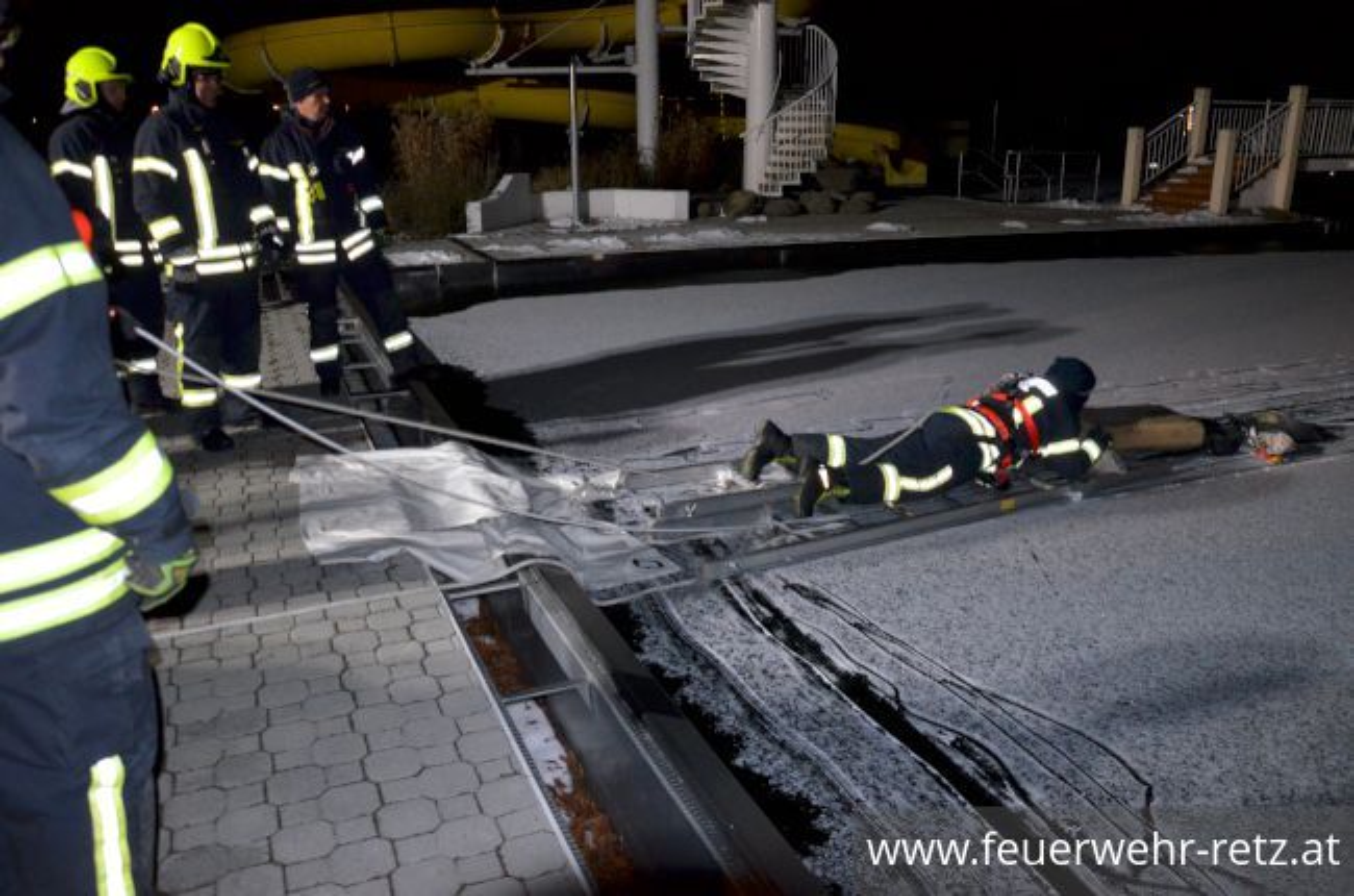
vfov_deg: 47.7
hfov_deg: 67.5
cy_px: 448
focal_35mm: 27
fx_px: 1013
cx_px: 677
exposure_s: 1/60
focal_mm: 18
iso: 3200
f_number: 3.5
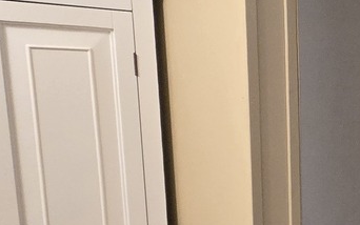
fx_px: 569
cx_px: 487
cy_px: 208
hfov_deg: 28.0
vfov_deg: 21.8
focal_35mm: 58
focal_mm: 2.2
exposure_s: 1/60
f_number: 2.2
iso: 800
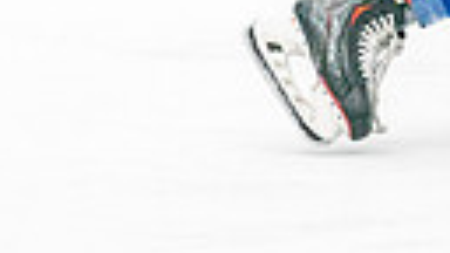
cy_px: -238
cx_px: 886
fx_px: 9212
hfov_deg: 2.8
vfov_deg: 1.6
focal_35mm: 772
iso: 3200
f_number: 2.8
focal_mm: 150
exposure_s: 1/1250
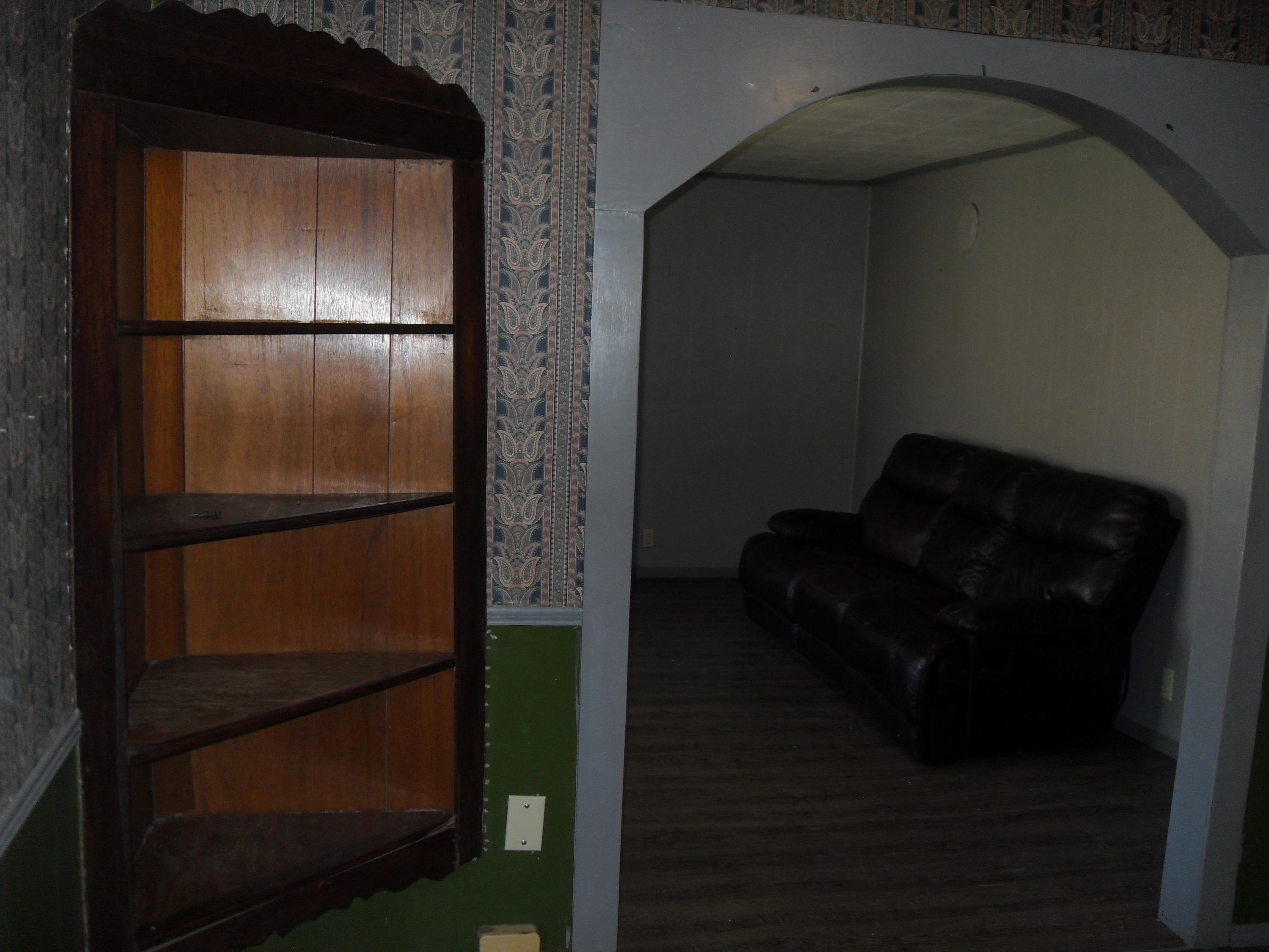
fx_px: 1246
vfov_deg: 41.8
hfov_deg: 54.0
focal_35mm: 34
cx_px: 634
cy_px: 476
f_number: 2.8
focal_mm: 6.3
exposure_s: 1/45
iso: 100
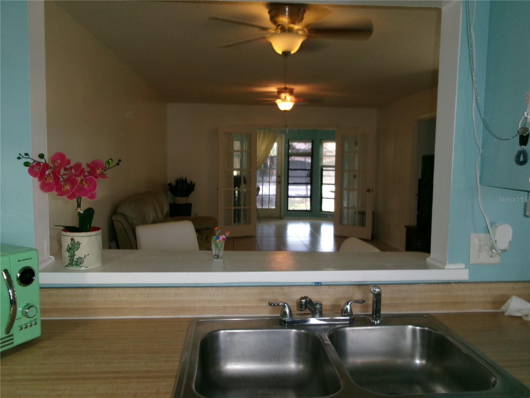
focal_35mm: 28
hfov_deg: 63.4
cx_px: 265
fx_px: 429
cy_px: 199
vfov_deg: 49.7
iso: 200
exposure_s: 1/34
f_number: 3.9
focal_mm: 5.1
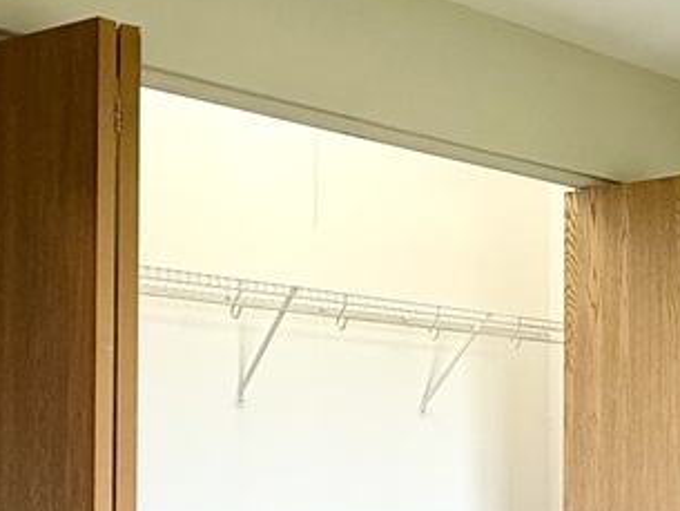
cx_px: 809
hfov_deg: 26.3
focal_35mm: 66
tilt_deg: +1.3
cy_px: 457
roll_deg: +0.0
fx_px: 1297
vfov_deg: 21.8
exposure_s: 1/120
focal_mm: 2.22
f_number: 2.2
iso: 125
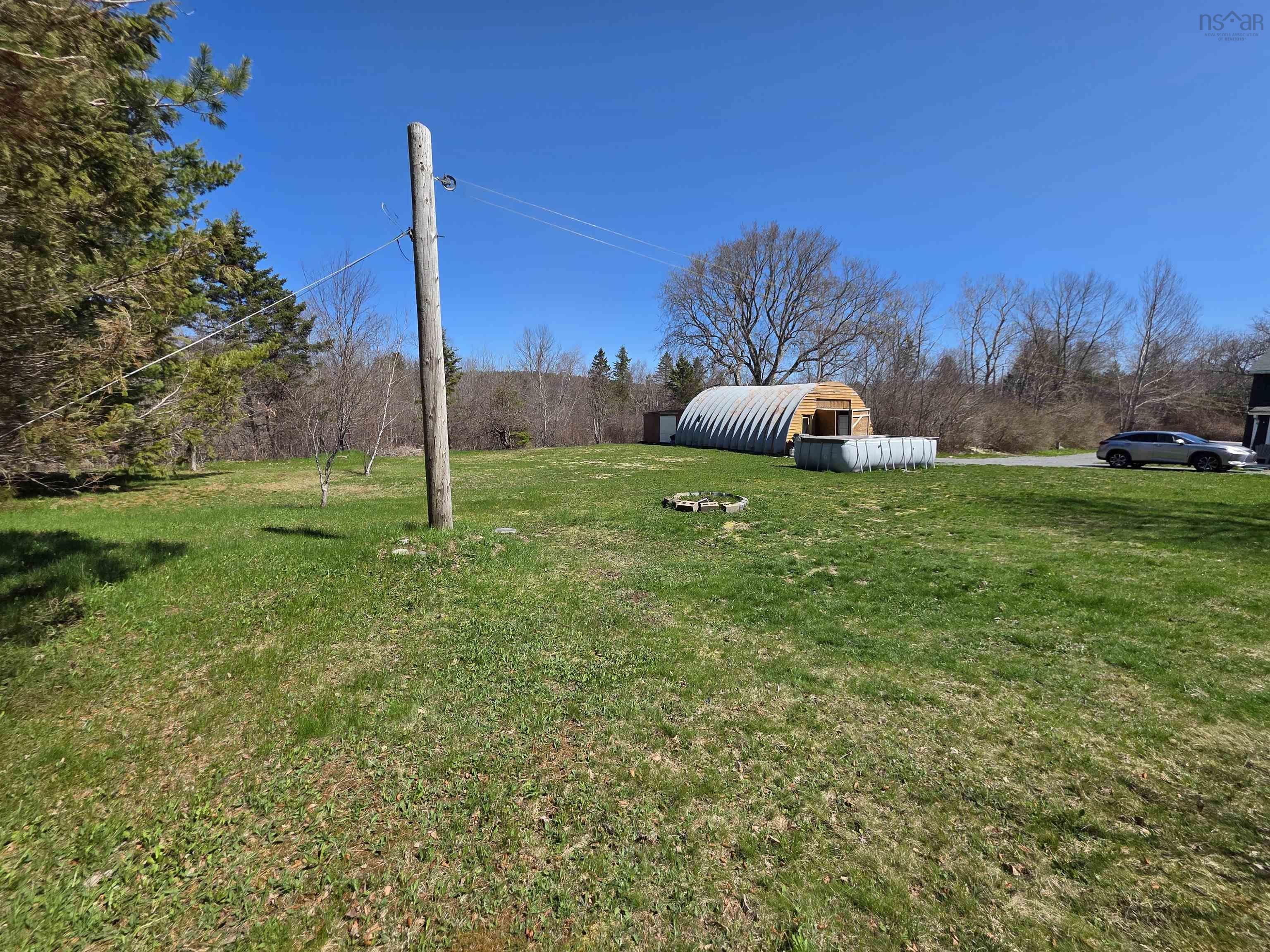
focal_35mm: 13
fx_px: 477
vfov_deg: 89.9
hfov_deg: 106.2
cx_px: 635
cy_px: 476
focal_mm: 2.2
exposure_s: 1/2339
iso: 40
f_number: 1.9
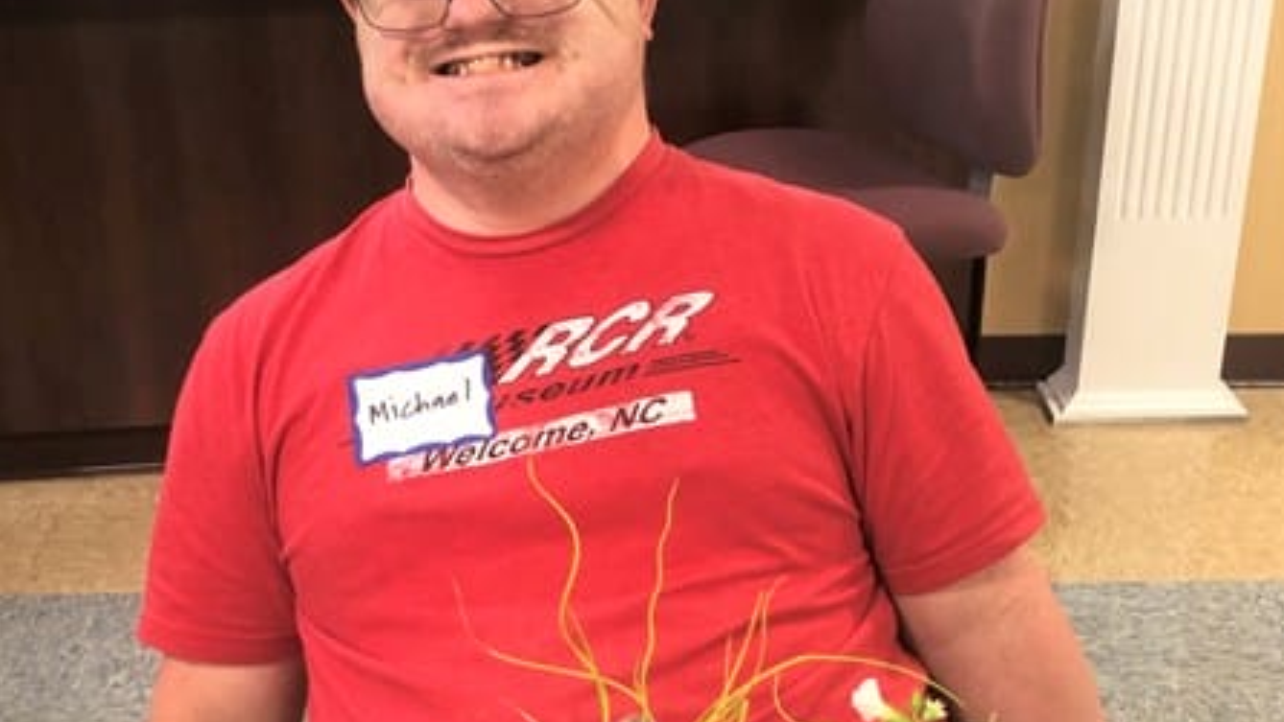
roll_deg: -0.5
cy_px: 535
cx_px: 639
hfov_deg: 49.4
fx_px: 1396
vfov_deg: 28.6
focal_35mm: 41
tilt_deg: -28.9
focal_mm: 4
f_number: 1.8
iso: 40
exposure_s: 1/15
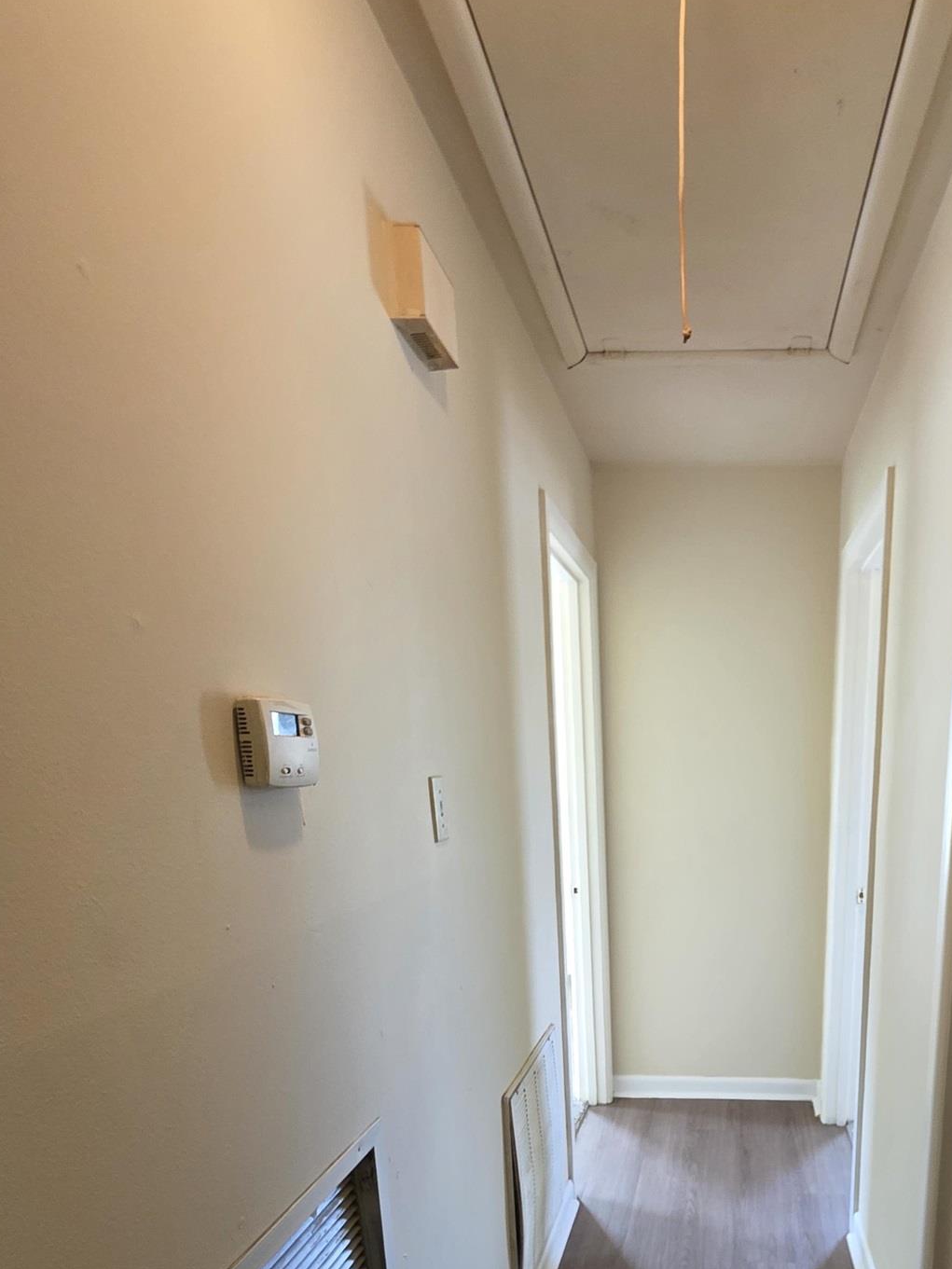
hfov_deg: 58.5
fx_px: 807
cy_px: 988
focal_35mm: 22
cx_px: 694
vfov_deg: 70.0
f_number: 1.9
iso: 250
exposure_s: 1/60
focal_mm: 2.2
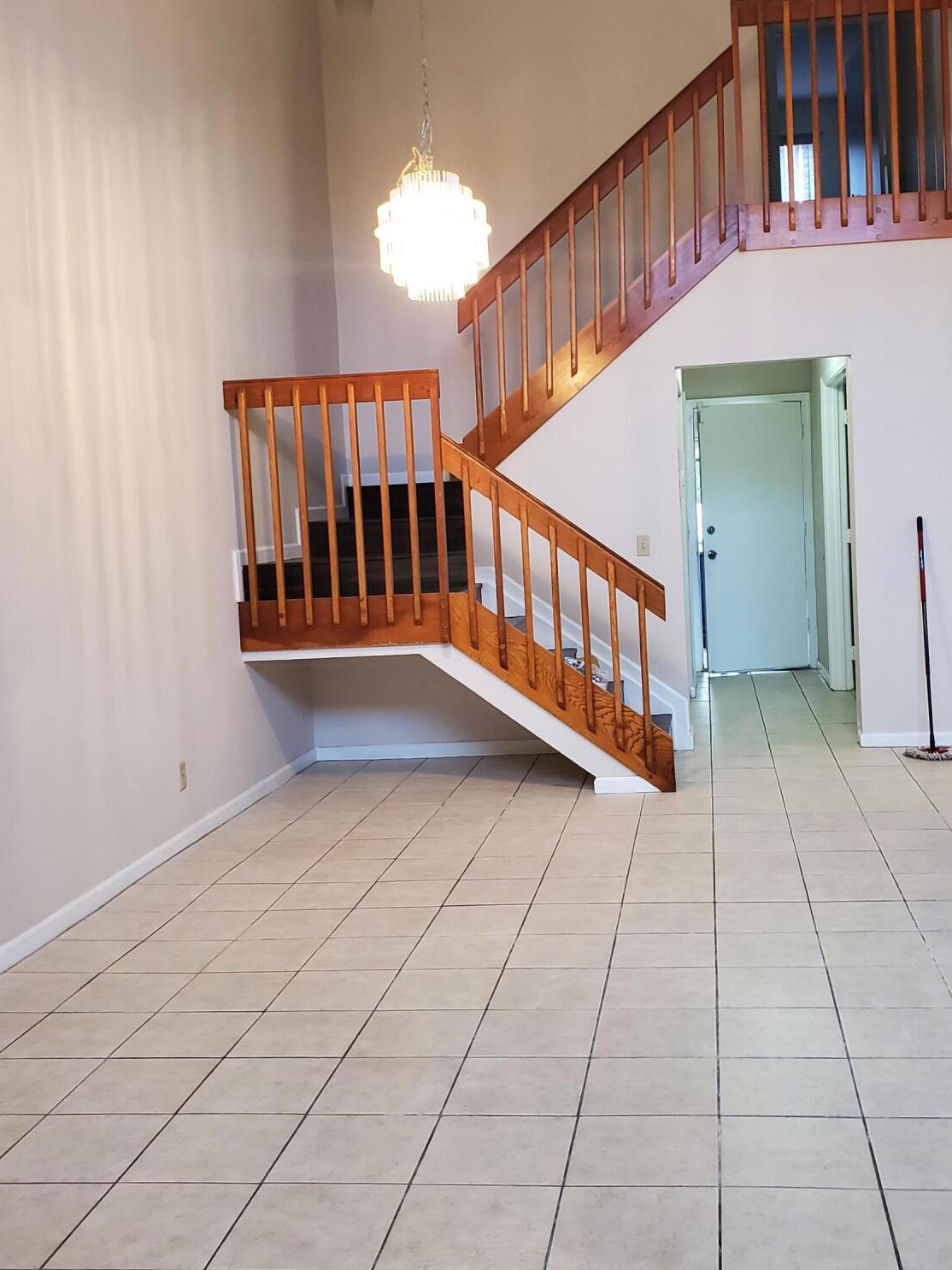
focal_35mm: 35
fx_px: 1284
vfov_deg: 52.5
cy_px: 570
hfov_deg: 40.6
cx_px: 548
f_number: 2.4
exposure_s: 1/40
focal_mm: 4.3
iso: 320
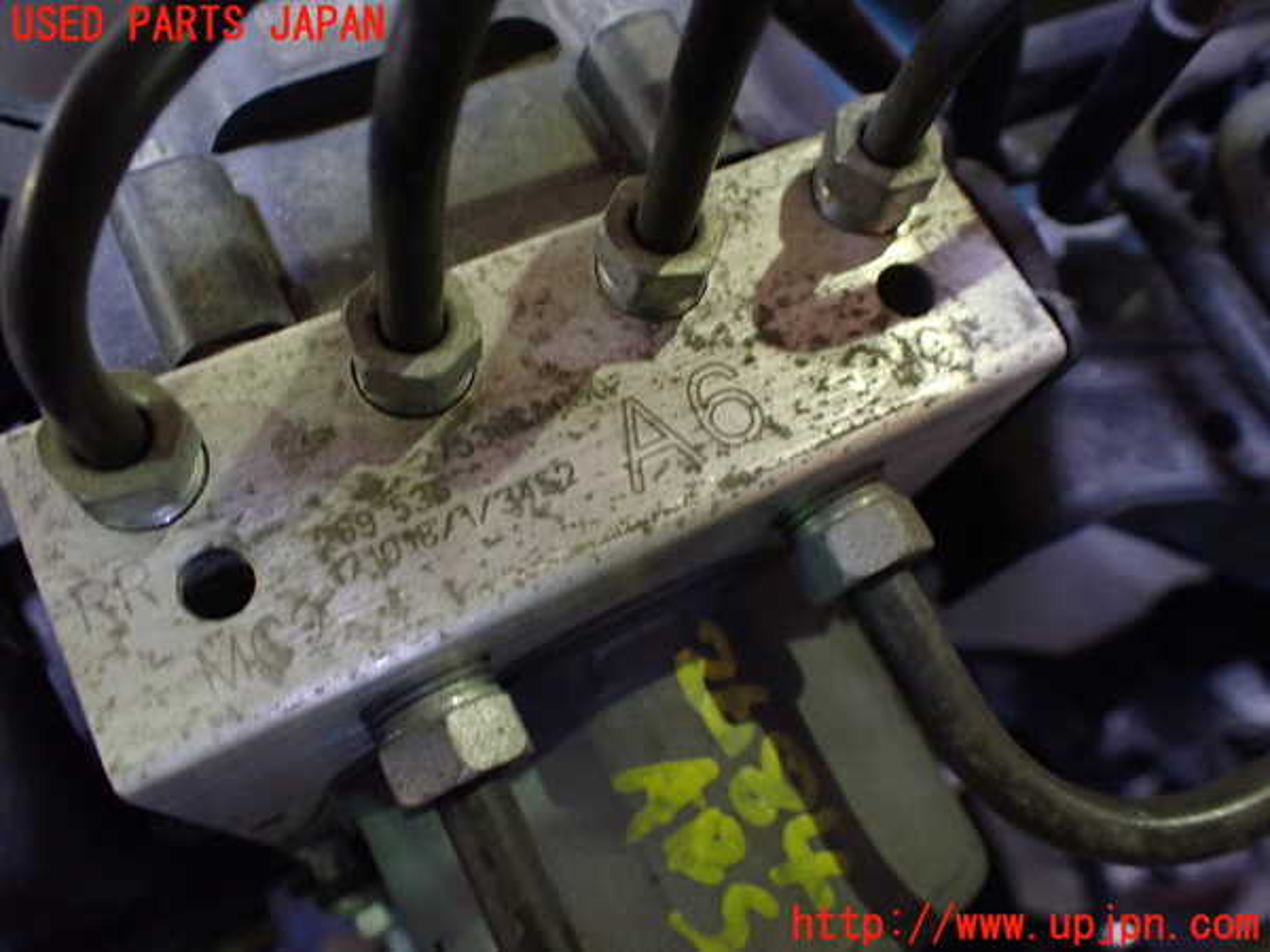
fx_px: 1101
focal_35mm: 30
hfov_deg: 60.0
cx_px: 635
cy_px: 476
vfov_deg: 46.8
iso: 800
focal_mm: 5.4
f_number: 2.3
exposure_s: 1/40
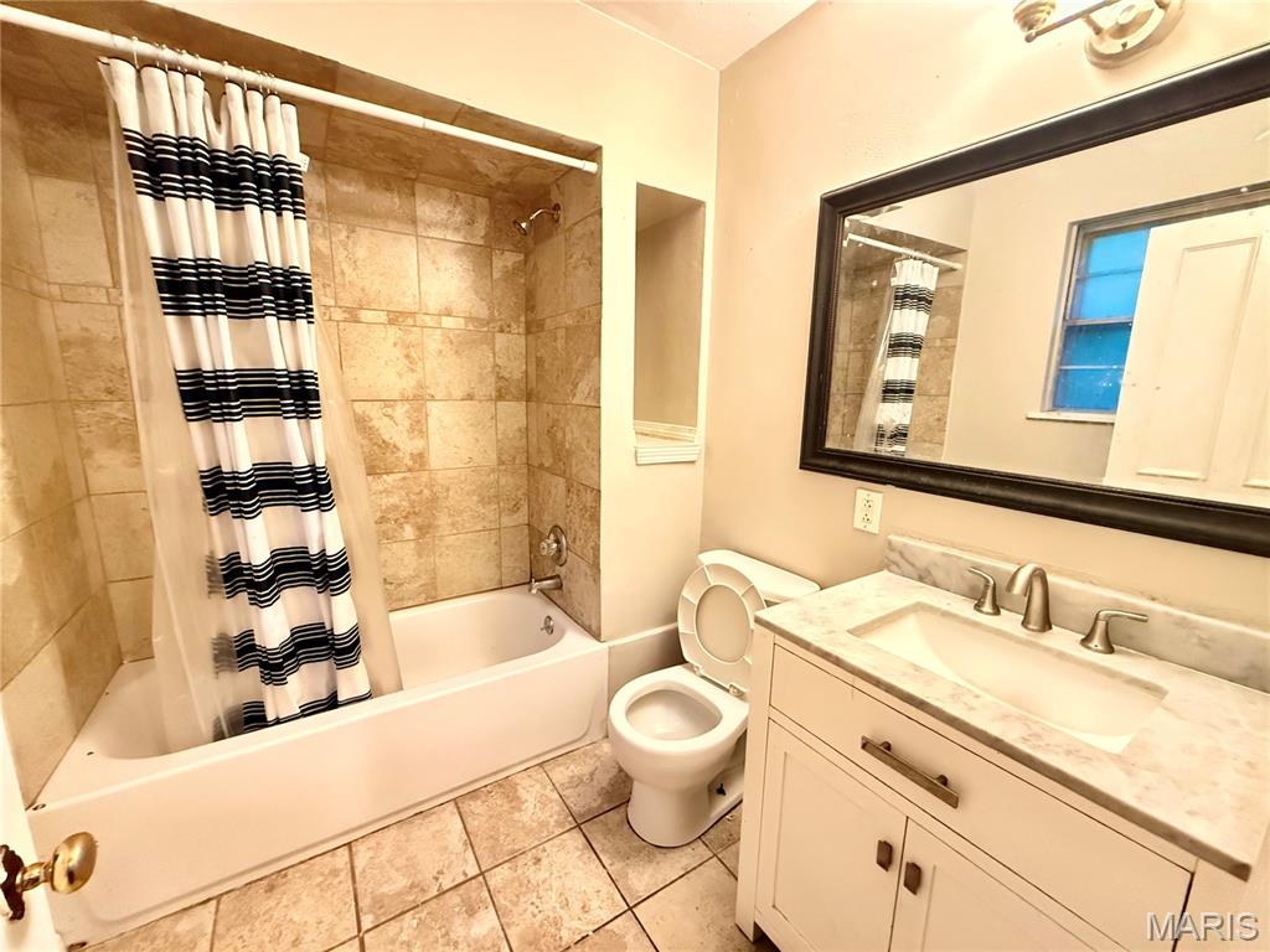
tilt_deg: -8.7
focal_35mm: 14
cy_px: 476
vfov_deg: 85.7
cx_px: 635
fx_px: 514
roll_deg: -0.6
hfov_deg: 102.1
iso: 1250
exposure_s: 1/30
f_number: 2.2
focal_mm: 2.22
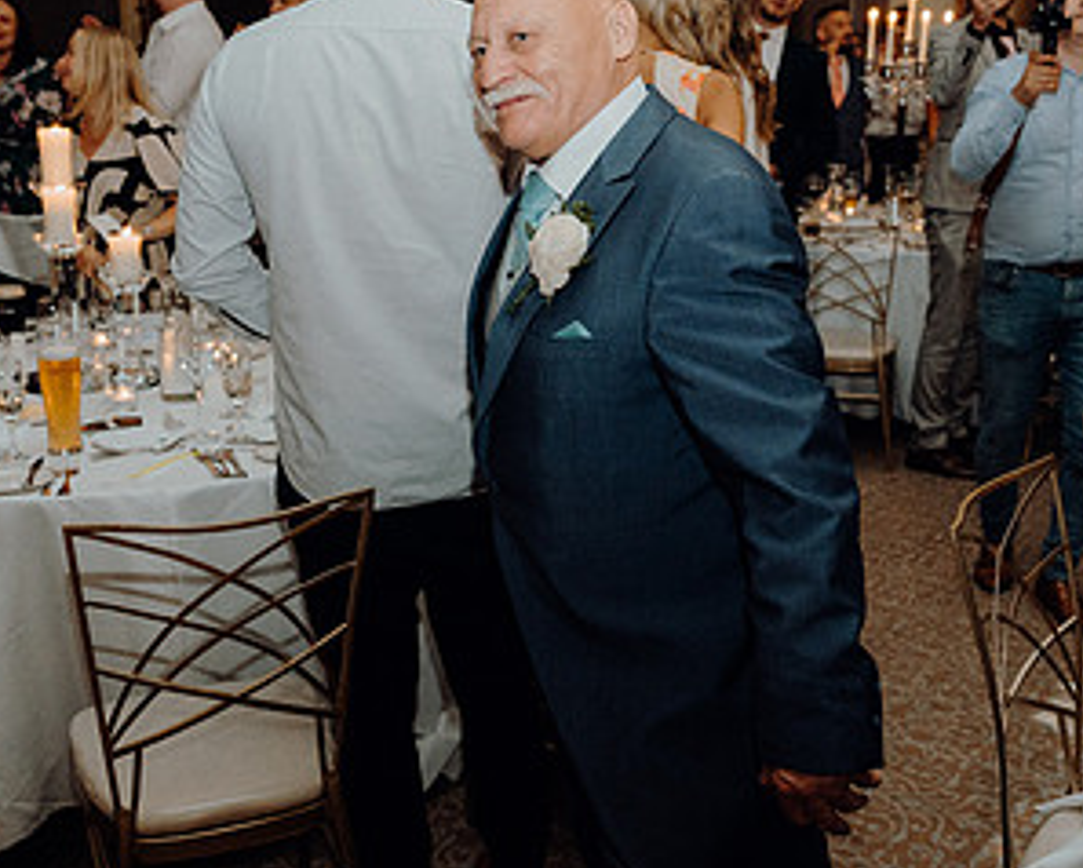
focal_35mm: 44
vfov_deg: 34.2
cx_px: 536
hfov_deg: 42.0
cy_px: 396
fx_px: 1411
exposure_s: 1/160
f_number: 3.5
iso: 2500
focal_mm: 24
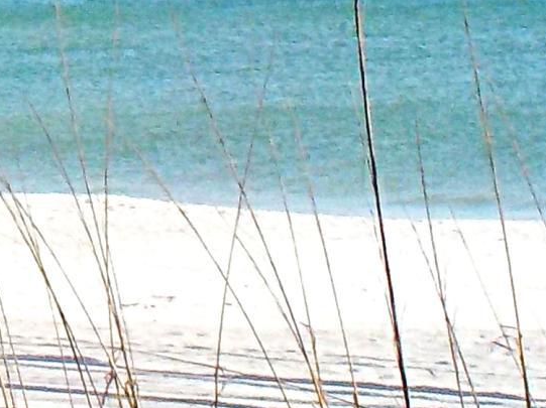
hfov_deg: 4.9
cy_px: -367
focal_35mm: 394
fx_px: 6210
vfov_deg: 3.7
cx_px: -638
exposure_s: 1/800
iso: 125
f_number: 5.3
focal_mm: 9.7
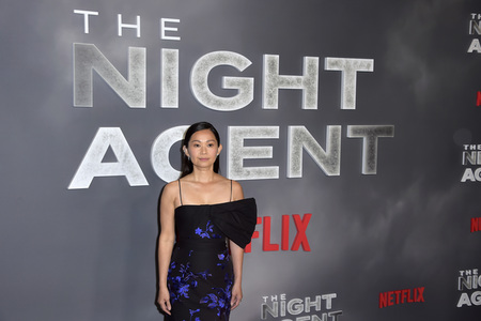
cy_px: 160
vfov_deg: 28.1
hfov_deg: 41.1
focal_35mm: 48
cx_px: 240
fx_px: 641
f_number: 6.3
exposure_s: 1/250
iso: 400
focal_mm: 48
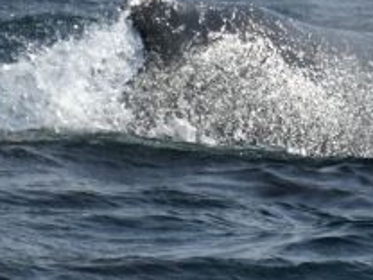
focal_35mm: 2217
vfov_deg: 0.7
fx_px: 23889
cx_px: 642
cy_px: 78
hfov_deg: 0.9
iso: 1000
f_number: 6.3
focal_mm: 600
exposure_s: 1/8000
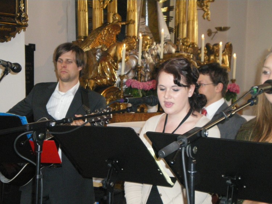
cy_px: 102
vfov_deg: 22.6
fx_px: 511
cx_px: 136
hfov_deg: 29.8
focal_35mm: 65
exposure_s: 1/60
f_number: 4.4
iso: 800
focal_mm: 11.3
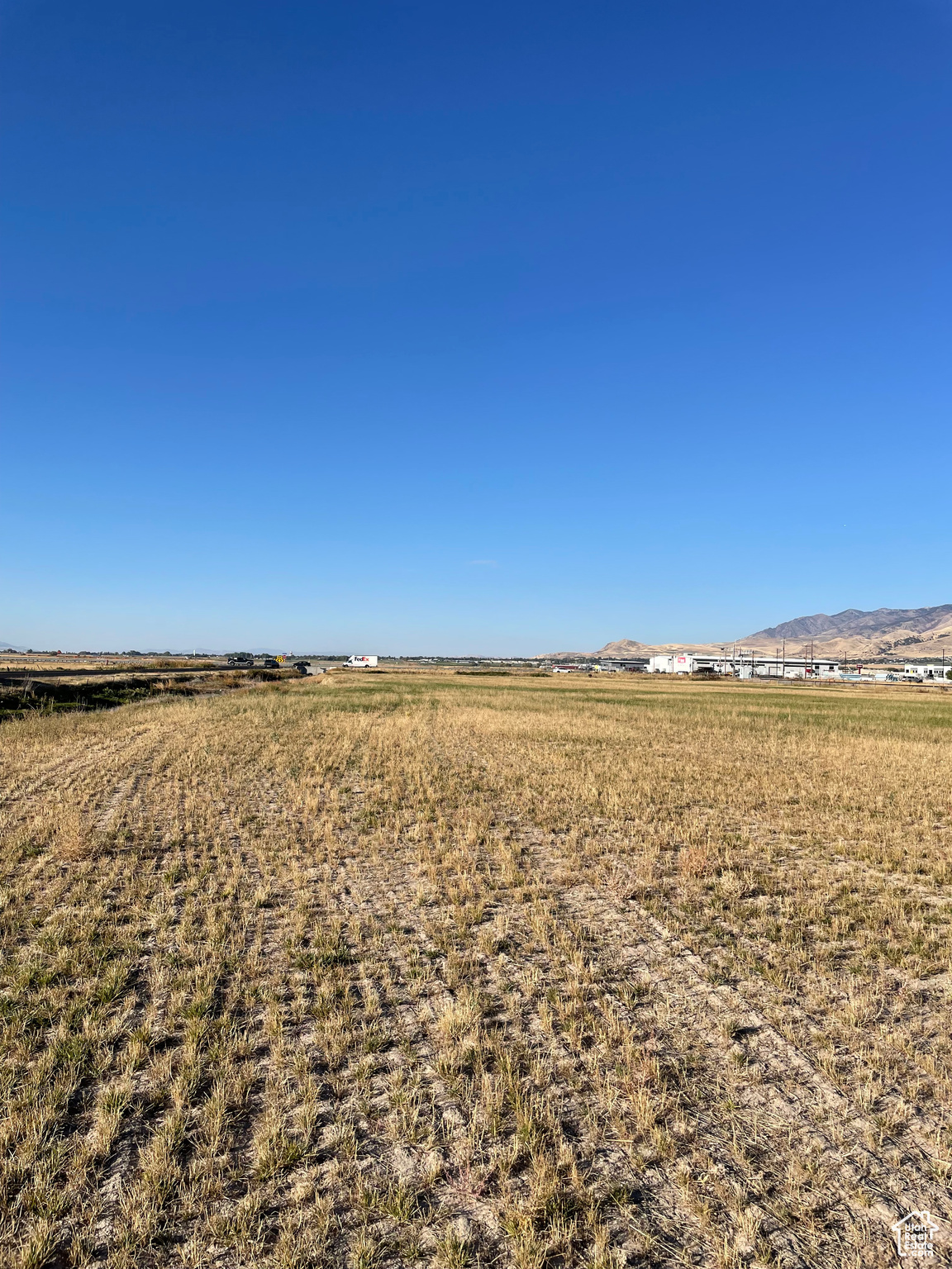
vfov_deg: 67.3
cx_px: 476
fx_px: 953
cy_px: 634
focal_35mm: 26
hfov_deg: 53.1
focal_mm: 4.2
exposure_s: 1/3861
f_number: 1.6
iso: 32
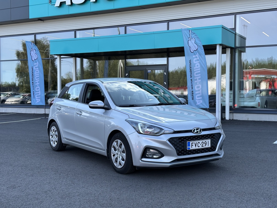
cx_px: 138
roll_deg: +0.4
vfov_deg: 30.3
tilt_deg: -0.9
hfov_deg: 39.7
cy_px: 104
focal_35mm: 48
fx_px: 384
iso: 64
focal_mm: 6.86
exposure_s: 1/1095
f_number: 1.78
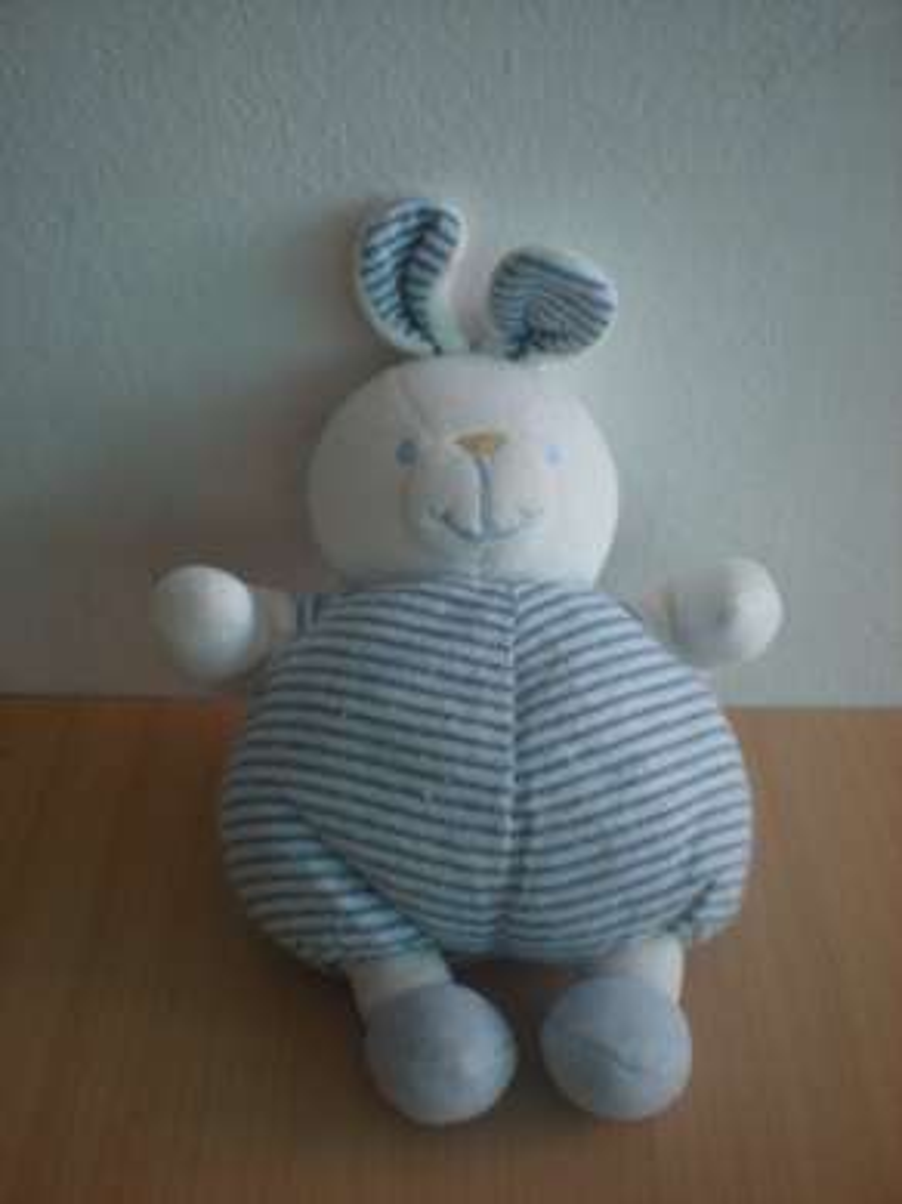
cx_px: 451
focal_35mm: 38
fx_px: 1322
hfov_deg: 37.7
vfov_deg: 49.0
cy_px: 602
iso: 72
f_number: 3.1
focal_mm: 6.3
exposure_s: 1/62.2
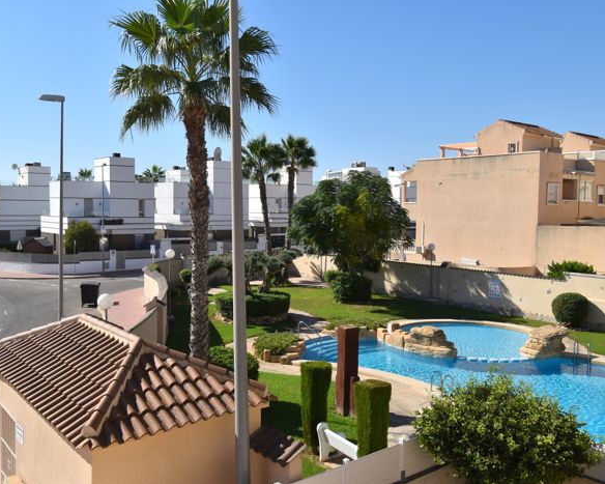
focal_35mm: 34
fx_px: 609
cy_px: 241
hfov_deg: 52.8
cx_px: 308
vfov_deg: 43.3
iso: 100
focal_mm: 20
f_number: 9
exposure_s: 1/320
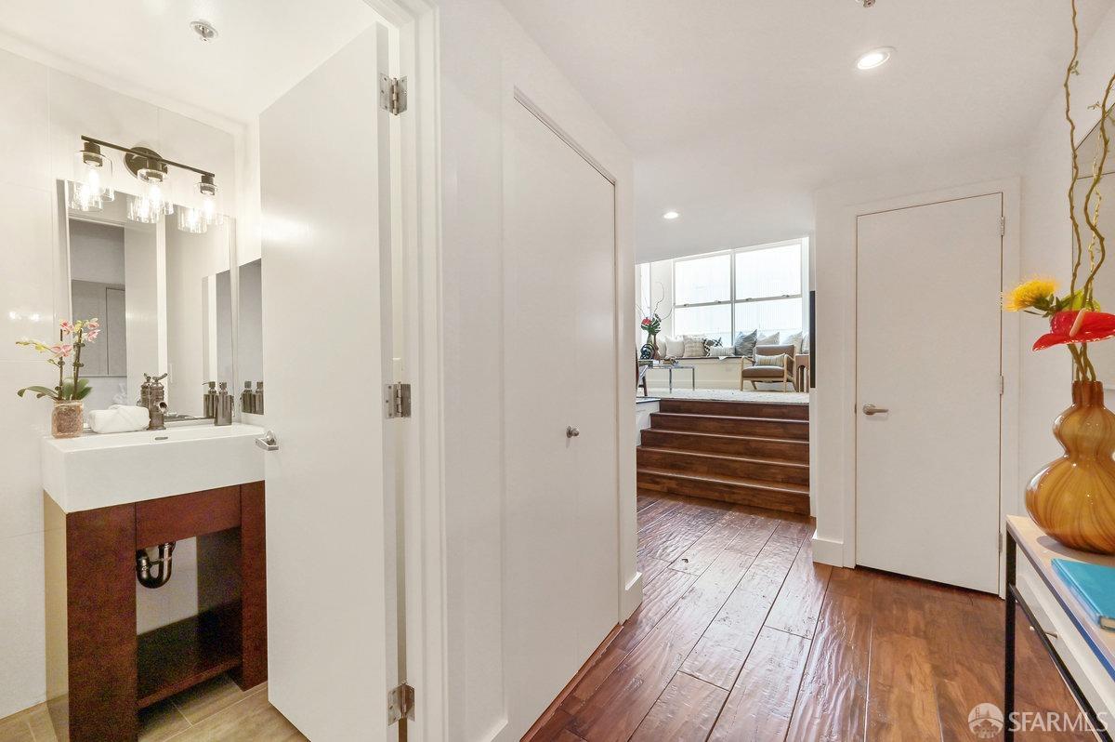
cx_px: 558
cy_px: 371
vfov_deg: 81.1
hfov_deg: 104.3
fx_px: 433
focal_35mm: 14
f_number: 9
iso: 400
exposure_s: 1/30
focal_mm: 14
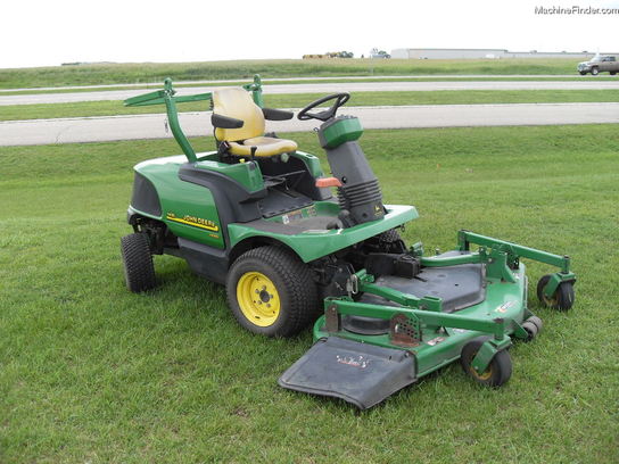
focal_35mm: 34
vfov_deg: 41.8
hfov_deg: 54.0
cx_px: 310
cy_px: 232
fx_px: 608
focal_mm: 6.3
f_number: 2.8
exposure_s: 1/250
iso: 80
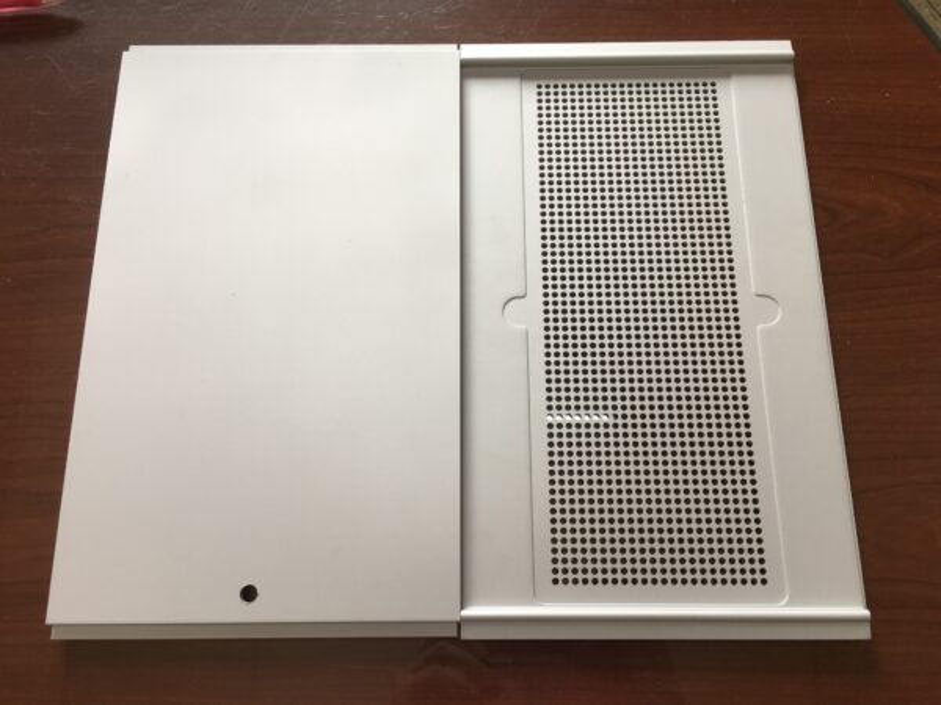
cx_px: 470
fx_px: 788
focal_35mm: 29
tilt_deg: -71.9
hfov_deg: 61.7
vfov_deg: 48.2
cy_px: 352
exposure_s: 1/60
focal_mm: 4.15
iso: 25
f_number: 2.2
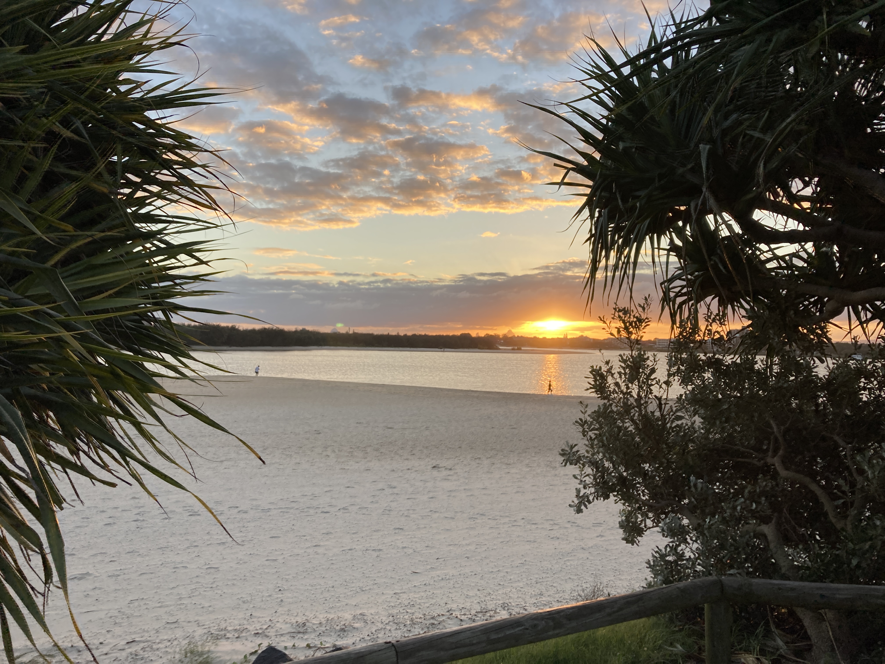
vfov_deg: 49.7
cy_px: 332
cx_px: 442
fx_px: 716
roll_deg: -1.9
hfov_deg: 63.4
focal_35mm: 28
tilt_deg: +3.1
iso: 20
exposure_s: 1/382
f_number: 1.8
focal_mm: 3.99
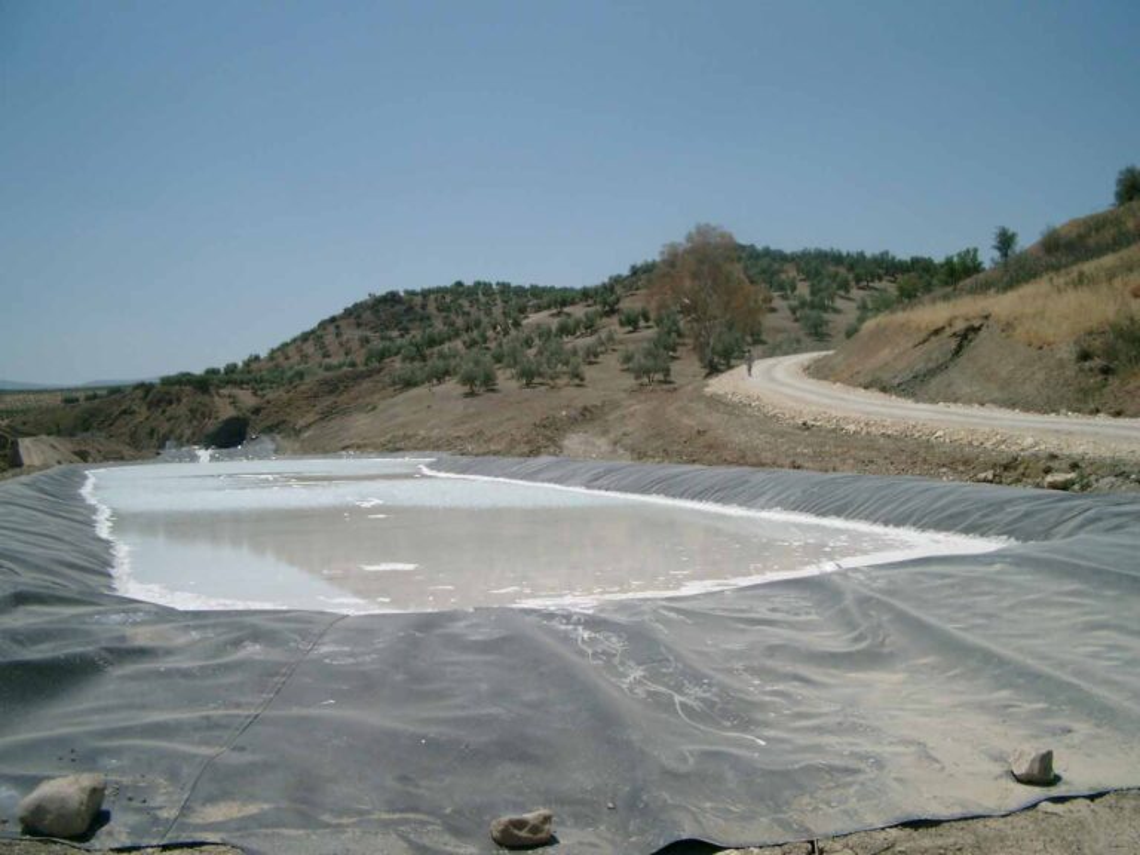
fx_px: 1219
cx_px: 570
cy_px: 428
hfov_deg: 50.1
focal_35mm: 37
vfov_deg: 38.7
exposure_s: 1/1600
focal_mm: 7.6
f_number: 5
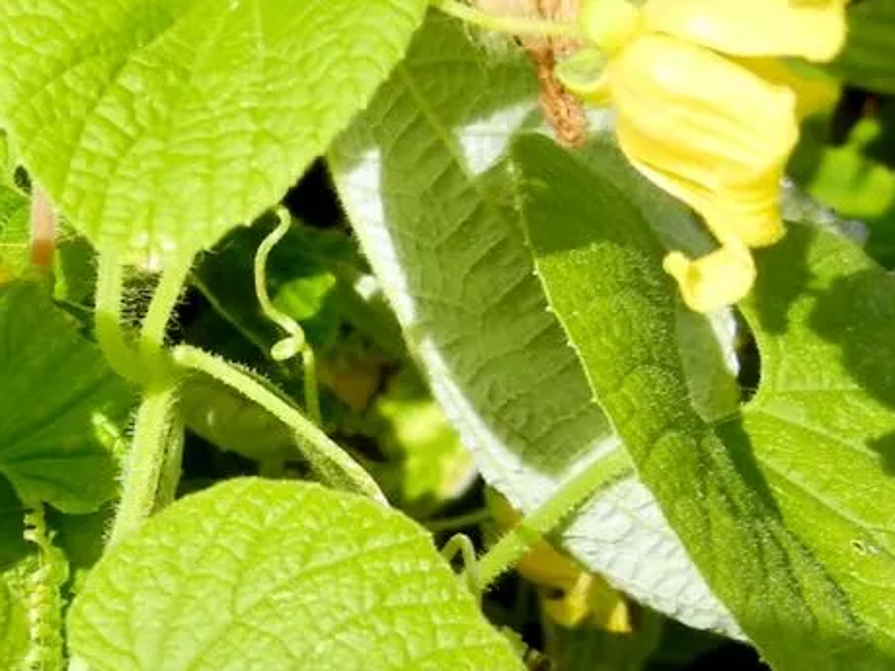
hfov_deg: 28.5
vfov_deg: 21.8
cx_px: 211
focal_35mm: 67
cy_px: 188
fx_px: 1732
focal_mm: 5.4
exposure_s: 1/917
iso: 160
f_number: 3.5
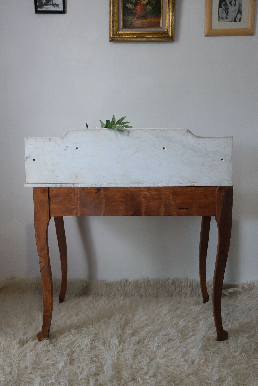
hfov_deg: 43.6
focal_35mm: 30
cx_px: 129
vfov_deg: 61.9
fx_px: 322
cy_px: 193
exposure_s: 1/40
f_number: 3.5
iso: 400
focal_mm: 20
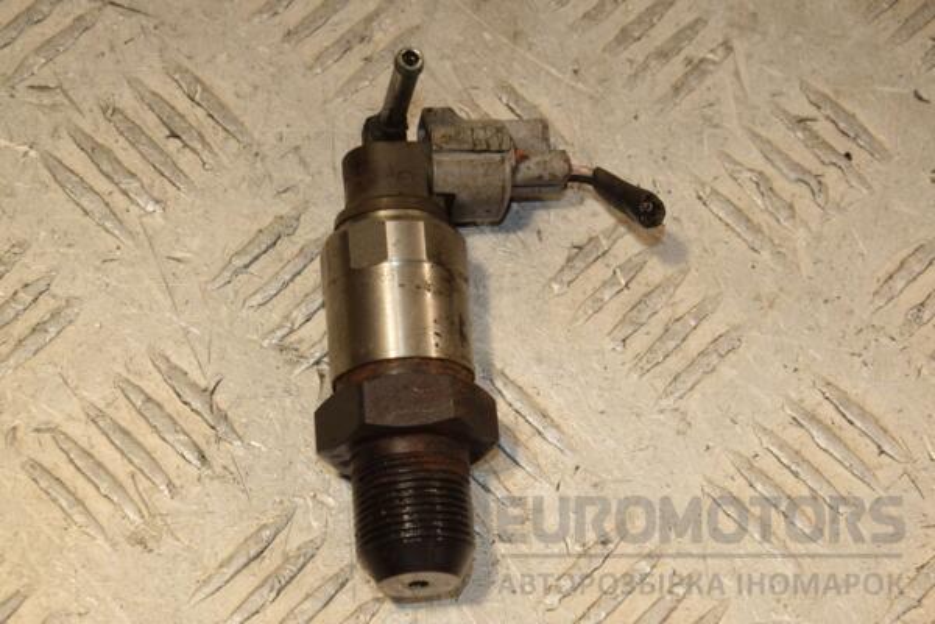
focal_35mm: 120
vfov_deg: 11.4
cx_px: 468
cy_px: 312
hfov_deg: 17.1
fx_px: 3116
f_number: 9
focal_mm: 80
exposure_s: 1/200
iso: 800
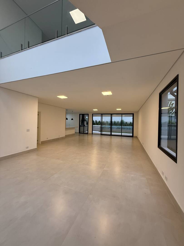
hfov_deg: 85.7
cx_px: 92
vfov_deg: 102.1
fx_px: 99
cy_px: 123
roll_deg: -1.9
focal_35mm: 14
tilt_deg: -0.8
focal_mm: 2.22
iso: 200
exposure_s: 1/120
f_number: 2.2
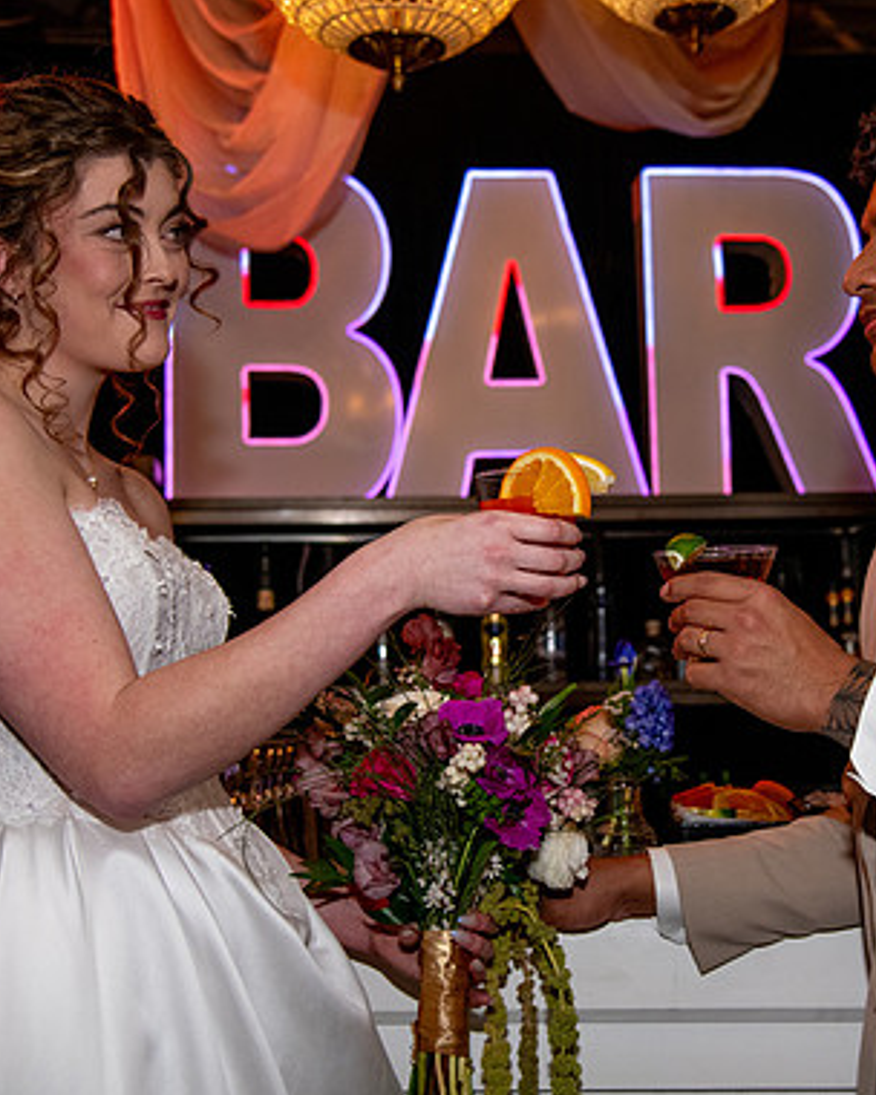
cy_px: 555
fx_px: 1815
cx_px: 559
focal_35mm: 56
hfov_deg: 27.0
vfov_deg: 33.6
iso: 2000
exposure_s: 1/500
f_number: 4
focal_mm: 38
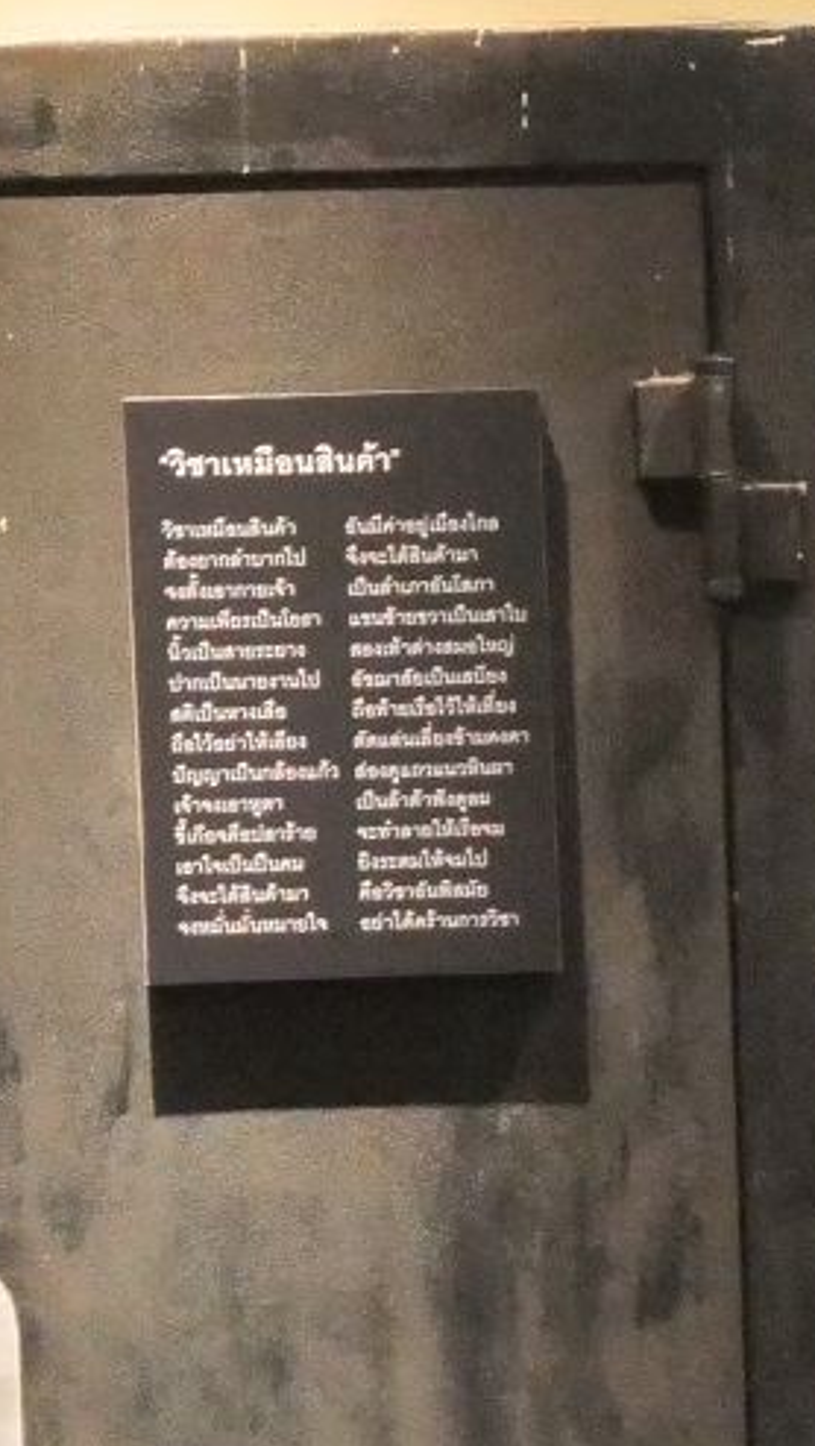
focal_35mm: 204
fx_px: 7823
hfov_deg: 5.9
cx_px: 941
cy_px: 1997
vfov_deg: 10.3
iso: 1250
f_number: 4.7
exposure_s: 1/20
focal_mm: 21
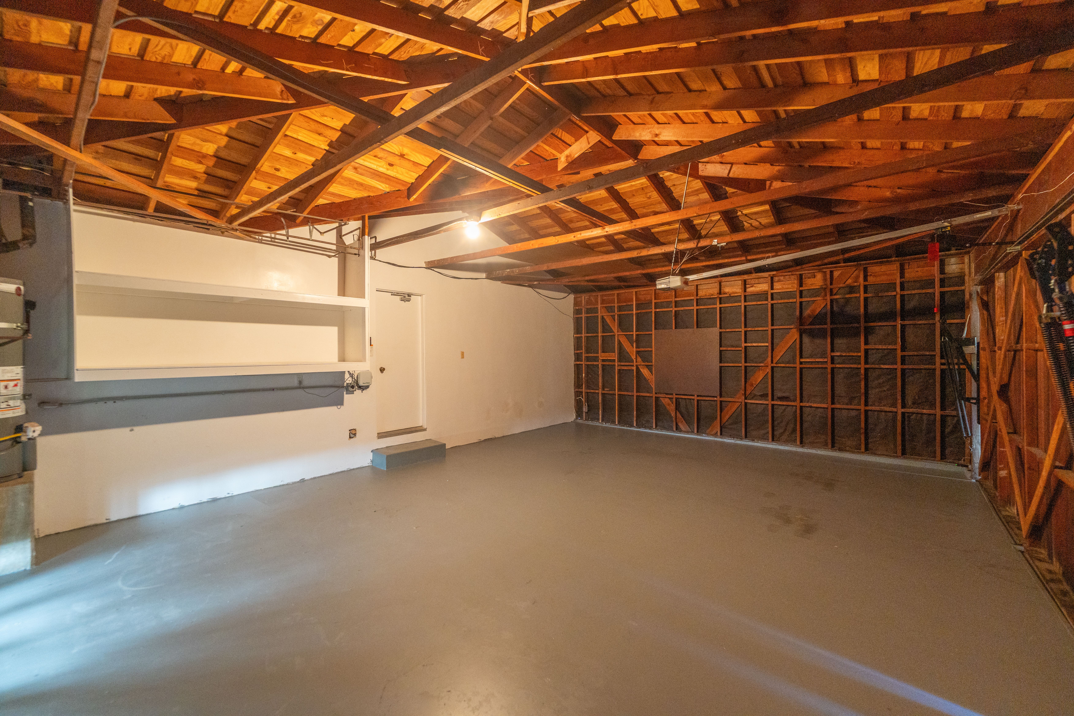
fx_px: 418
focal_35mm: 14
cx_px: 537
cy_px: 358
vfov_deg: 81.2
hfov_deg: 104.3
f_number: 4
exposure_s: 1/25
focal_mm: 14
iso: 3200
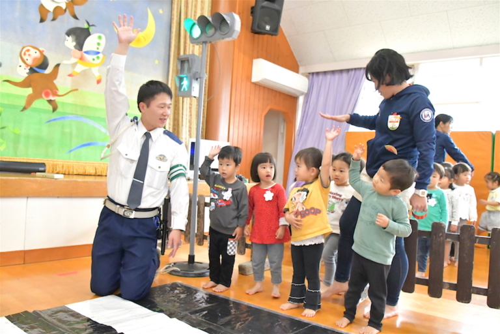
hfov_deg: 60.3
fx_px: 431
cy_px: 167
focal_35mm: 31
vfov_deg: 42.3
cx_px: 250
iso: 12800
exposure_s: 1/400
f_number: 4.5
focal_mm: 21
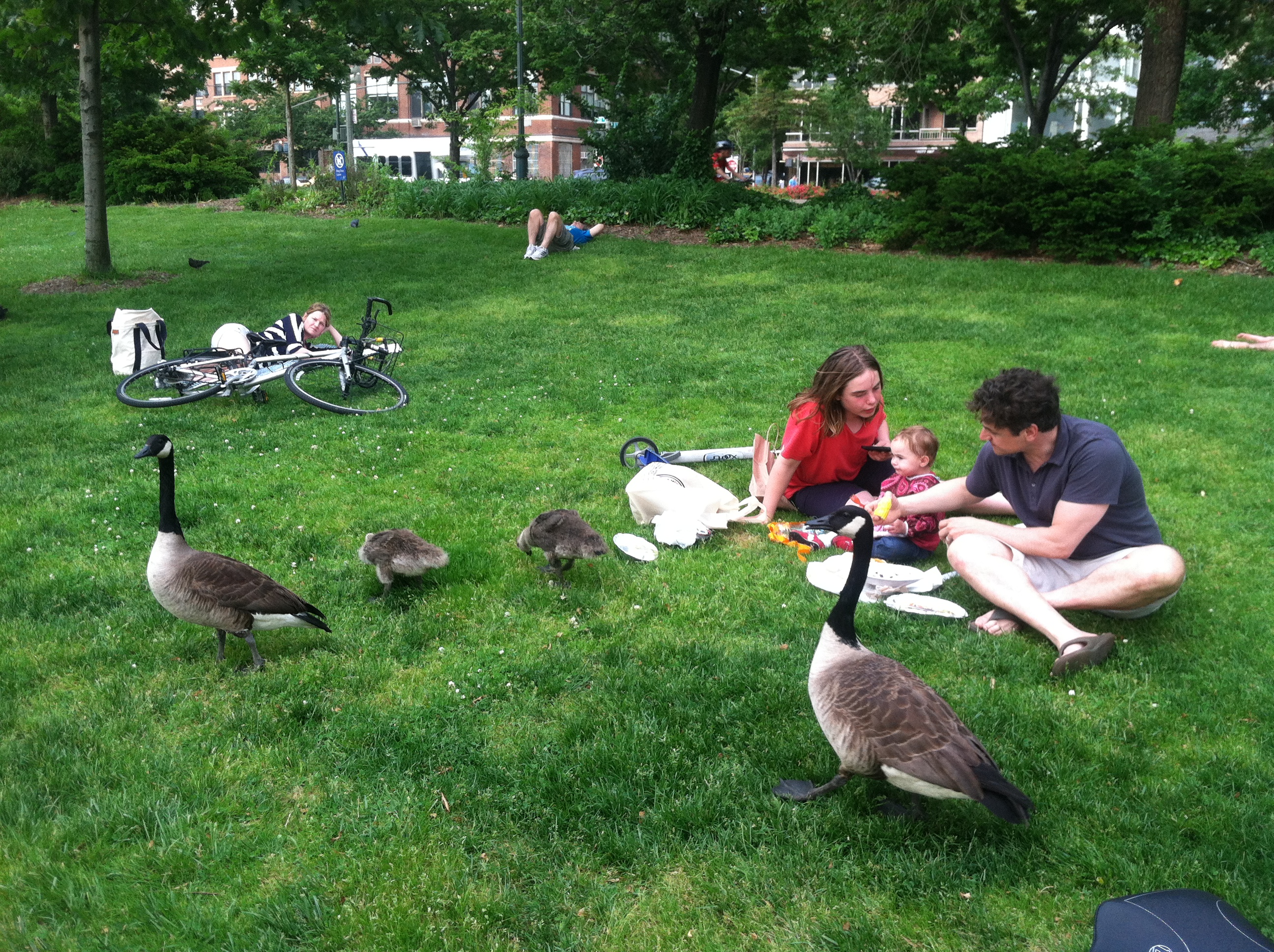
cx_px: 637
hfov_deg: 52.7
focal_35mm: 35
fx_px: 1286
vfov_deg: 40.6
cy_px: 476
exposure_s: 1/120
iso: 80
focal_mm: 3.85
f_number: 2.8
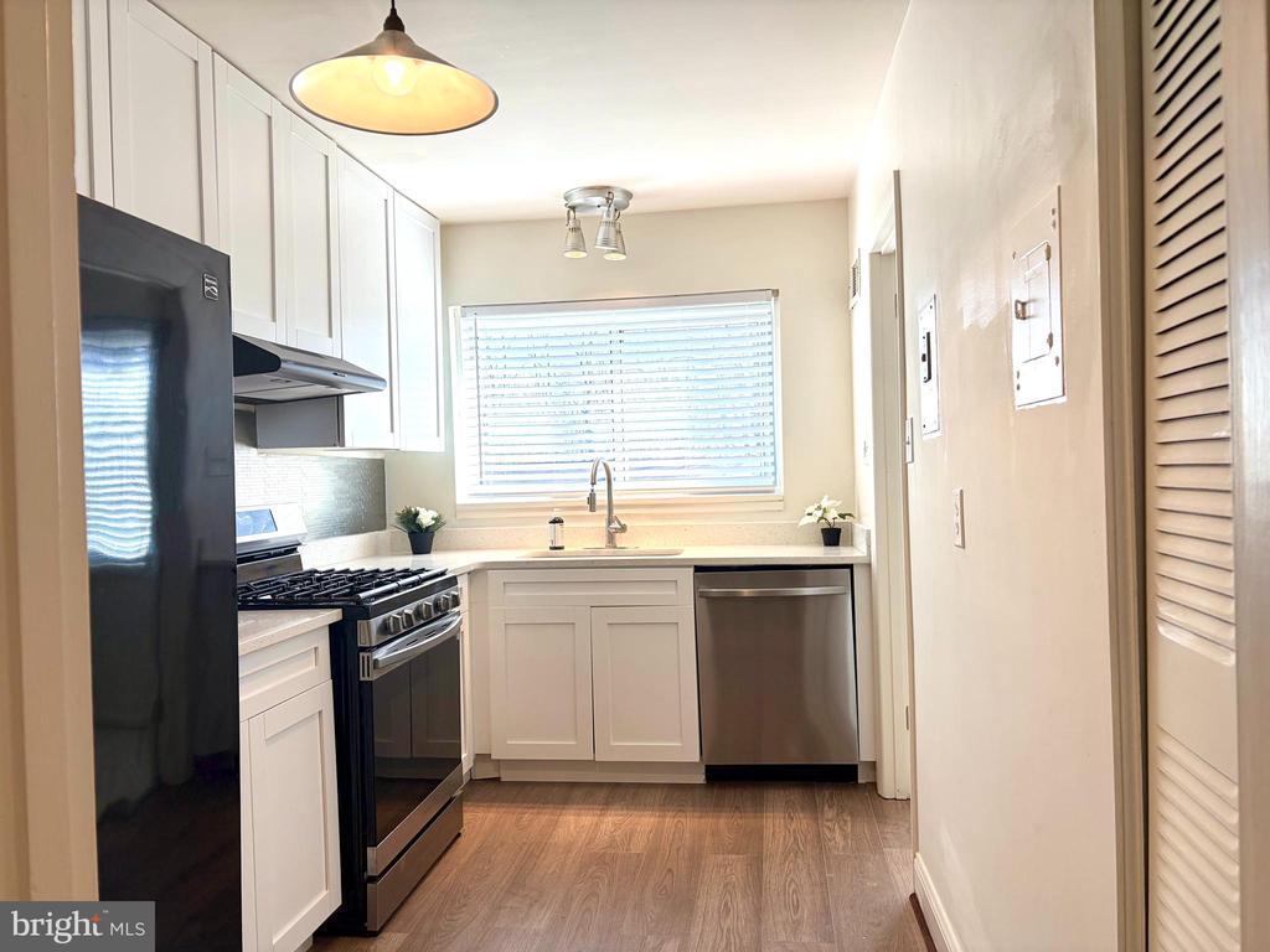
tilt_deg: +0.4
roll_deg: +2.2
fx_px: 954
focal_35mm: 26
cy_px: 476
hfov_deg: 67.3
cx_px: 635
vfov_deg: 53.1
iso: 50
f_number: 1.6
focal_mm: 5.96
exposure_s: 1/172
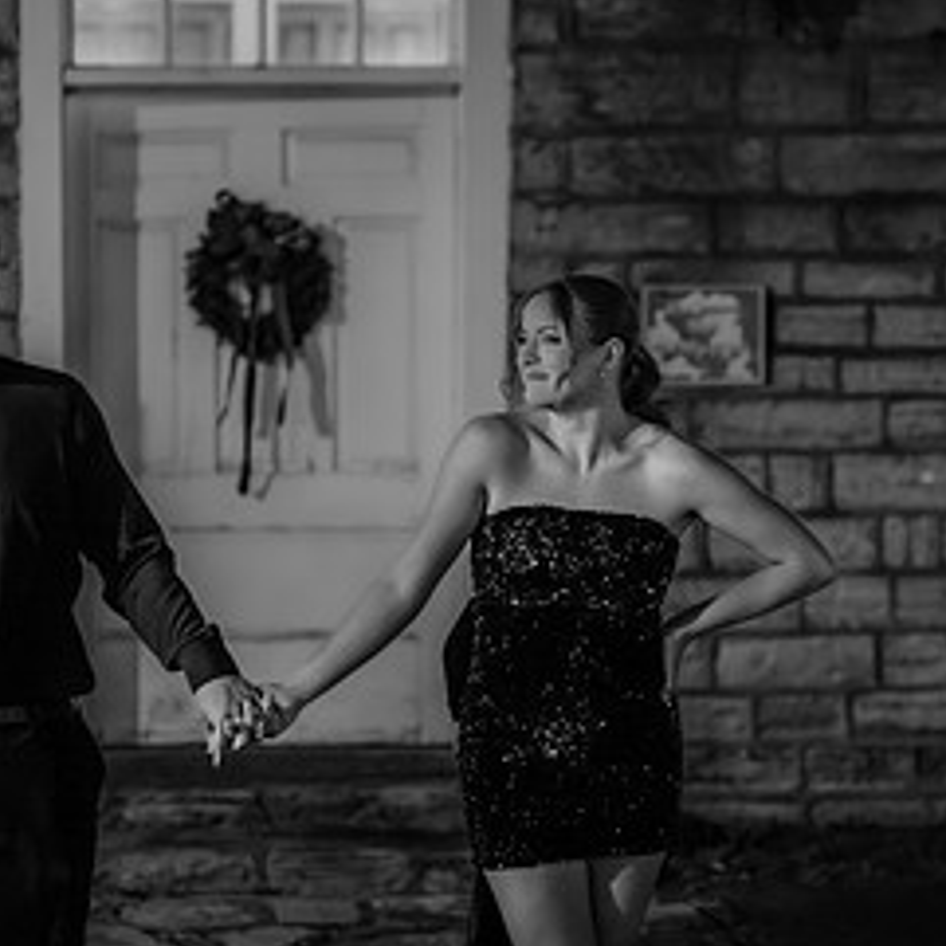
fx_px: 3246
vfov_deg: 16.5
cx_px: 345
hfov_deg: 16.6
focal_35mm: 105
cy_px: 646
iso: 320
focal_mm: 50
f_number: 1.4
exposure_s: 1/200
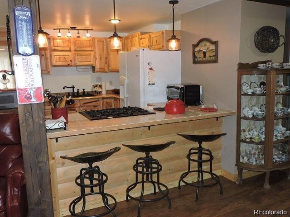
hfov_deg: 60.0
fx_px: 251
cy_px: 108
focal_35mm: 30
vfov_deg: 46.8
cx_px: 145
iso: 200
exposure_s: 1/30
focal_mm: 5.4
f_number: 3.1
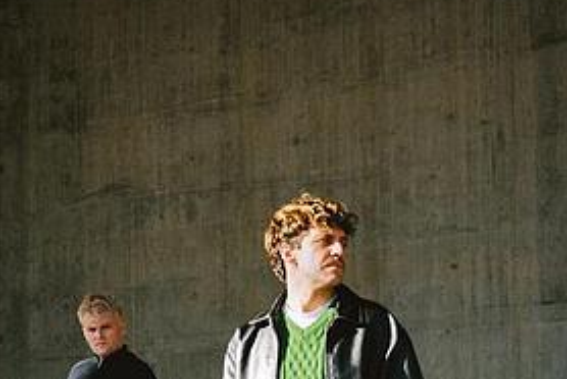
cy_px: 418
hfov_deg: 18.8
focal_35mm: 106
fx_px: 1671
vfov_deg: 12.7
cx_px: 20
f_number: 2.8
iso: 500
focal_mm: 32.5
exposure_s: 1/160
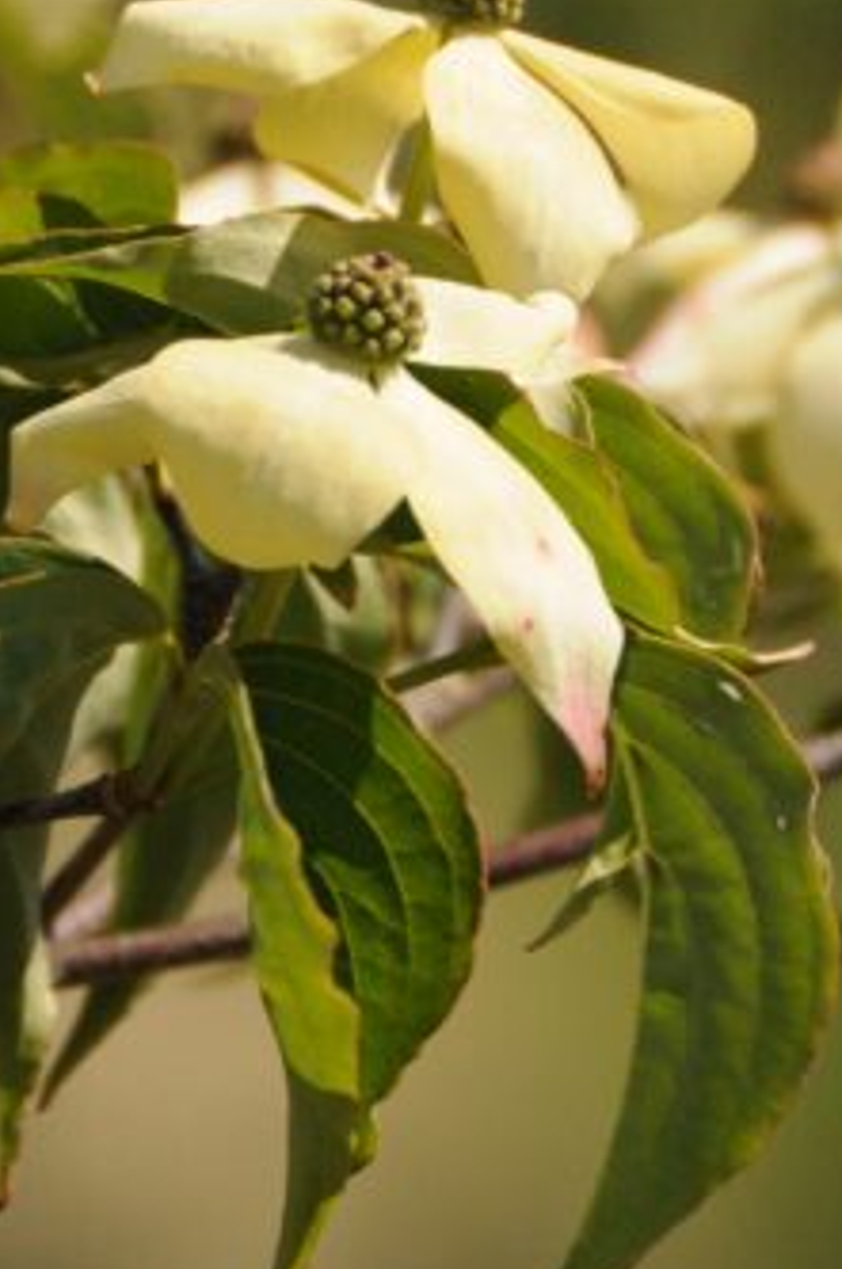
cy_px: 282
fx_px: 32446
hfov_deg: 1.5
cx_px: 366
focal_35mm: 922
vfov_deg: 2.2
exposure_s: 1/4000
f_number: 5.6
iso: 640
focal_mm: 200
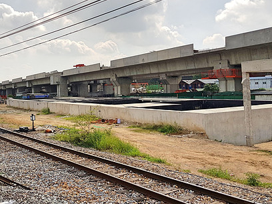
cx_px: 97
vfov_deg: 38.7
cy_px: 103
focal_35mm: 37
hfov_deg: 49.5
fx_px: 291
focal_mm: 4.2
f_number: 1.7
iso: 40
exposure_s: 1/3496
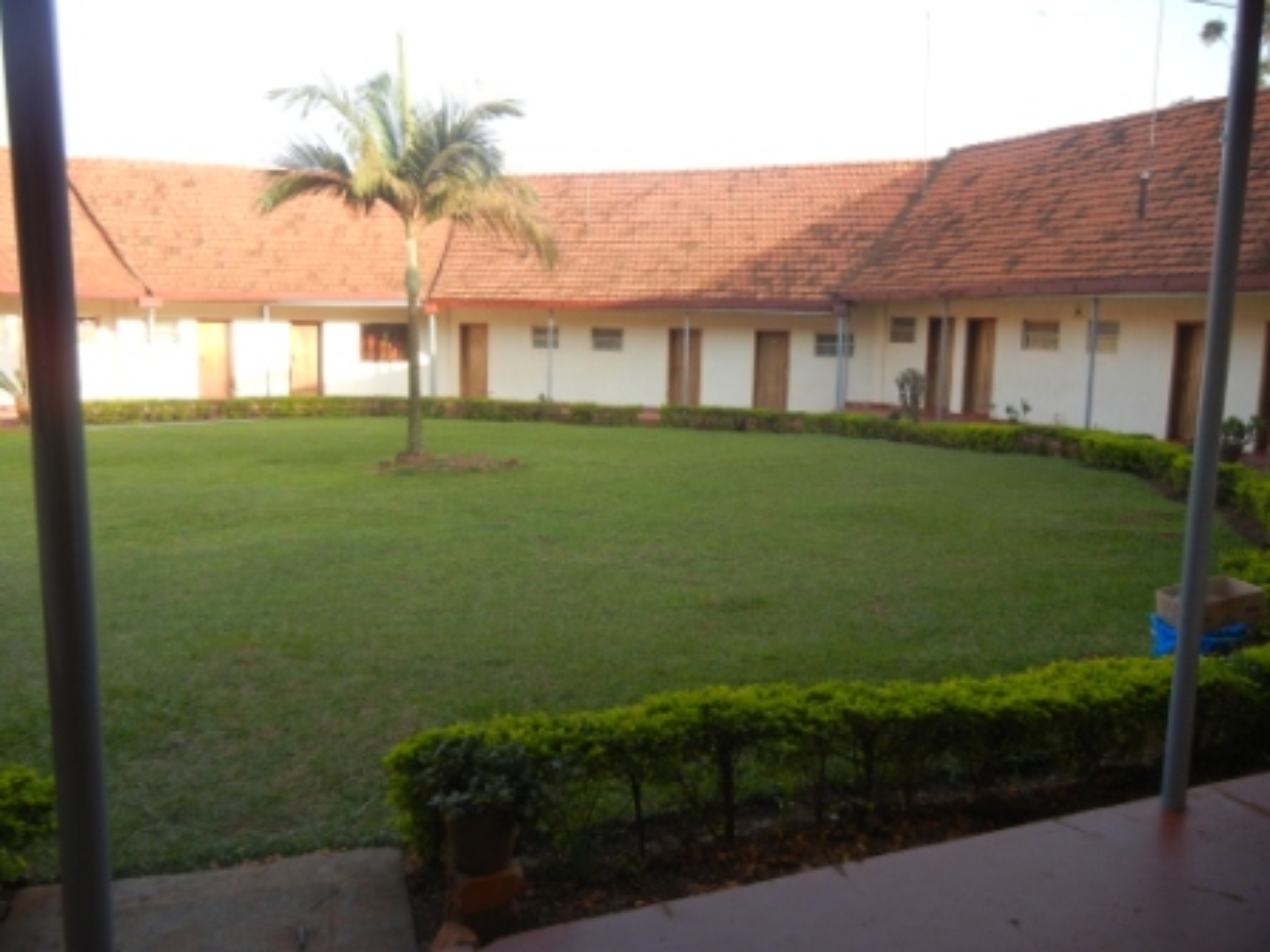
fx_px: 1101
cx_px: 635
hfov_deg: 60.0
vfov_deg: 46.8
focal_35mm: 30
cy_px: 476
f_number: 3.5
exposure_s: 1/210
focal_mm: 5.4
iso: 160
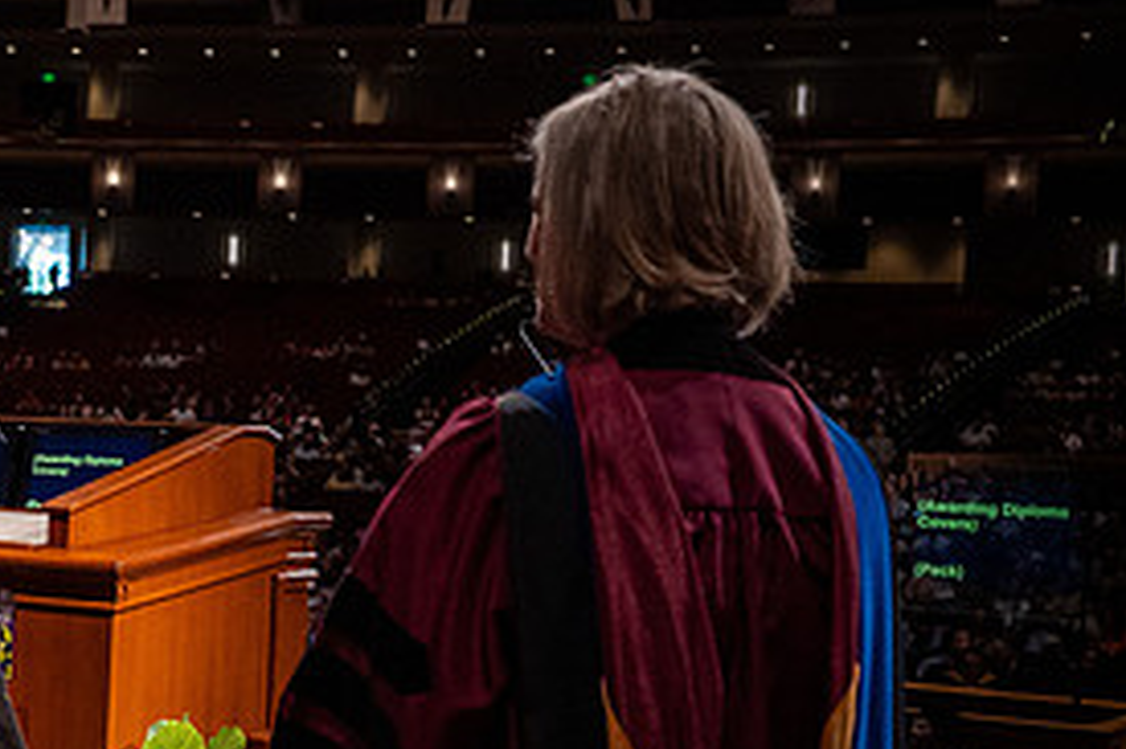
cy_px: 556
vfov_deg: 19.3
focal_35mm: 70
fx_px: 2188
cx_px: -118
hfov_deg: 26.5
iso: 2000
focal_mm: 28
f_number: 2.8
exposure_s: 1/500
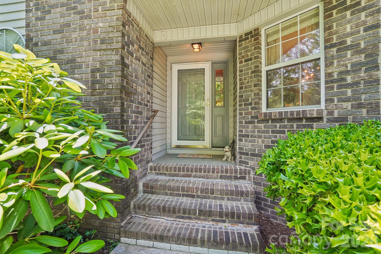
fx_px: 159
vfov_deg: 77.3
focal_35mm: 15
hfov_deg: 100.4
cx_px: 190
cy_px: 127
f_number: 8
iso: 320
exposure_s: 1/30
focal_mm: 10
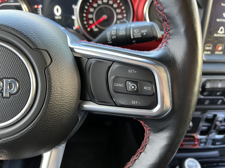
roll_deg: +2.3
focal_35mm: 26
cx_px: 112
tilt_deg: -34.9
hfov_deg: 67.3
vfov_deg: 53.1
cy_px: 84
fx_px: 169
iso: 125
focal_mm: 5.7
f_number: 1.5
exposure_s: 1/65
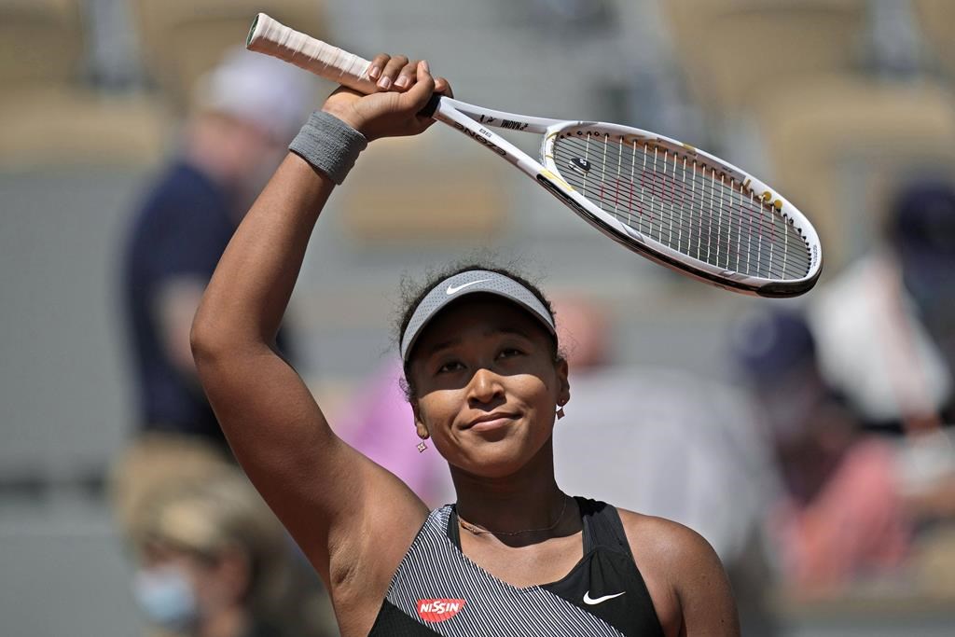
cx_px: 478
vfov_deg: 3.4
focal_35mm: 400
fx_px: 10612
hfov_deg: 5.2
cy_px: 318
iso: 400
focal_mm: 400
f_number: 2.8
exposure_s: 1/25600
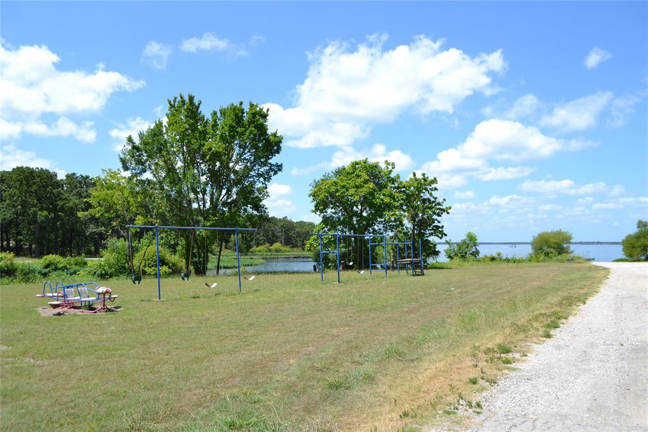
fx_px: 486
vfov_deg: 47.9
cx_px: 324
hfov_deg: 67.4
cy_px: 216
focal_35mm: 27
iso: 100
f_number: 8
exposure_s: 1/250
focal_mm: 18
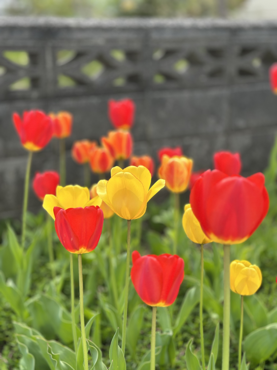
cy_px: 185
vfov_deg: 39.7
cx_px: 138
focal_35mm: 48
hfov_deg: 30.3
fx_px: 512
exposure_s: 1/3155
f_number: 1.78
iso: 80
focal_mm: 6.86
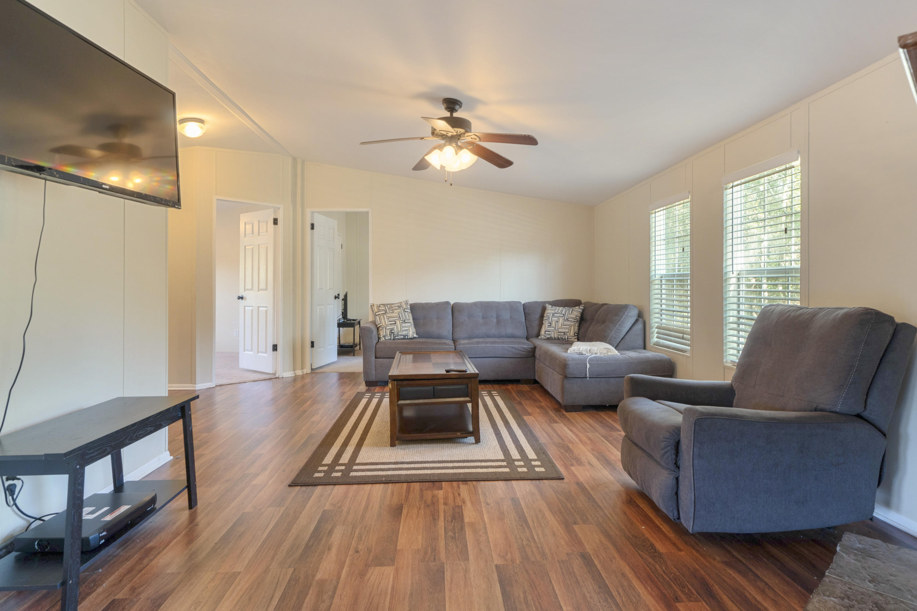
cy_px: 306
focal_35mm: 18
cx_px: 458
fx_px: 458
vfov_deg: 67.4
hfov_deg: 90.0
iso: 320
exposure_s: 1/4
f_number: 8
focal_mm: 12
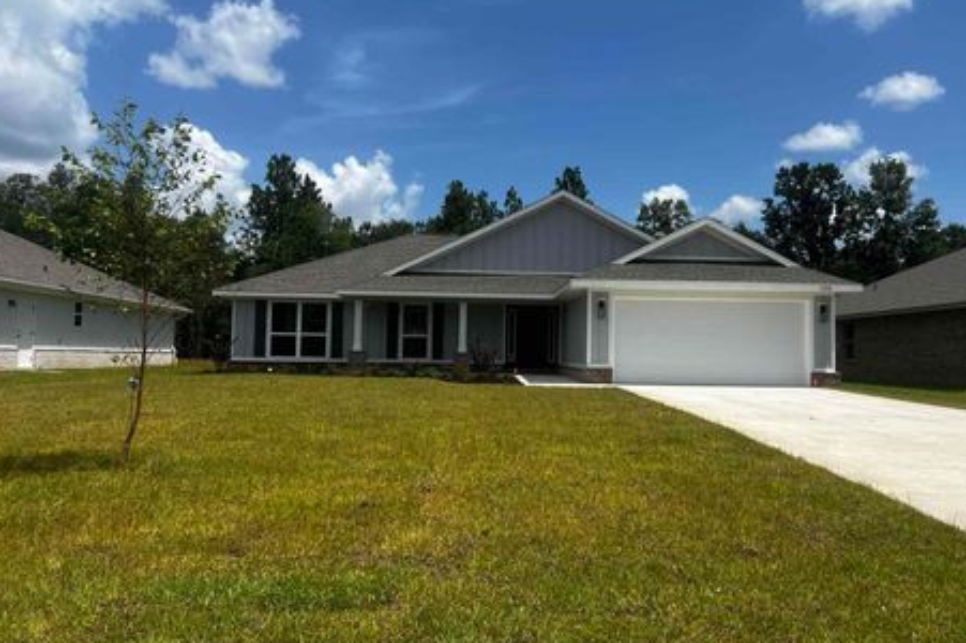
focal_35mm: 30
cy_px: 308
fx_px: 804
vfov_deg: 43.5
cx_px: 523
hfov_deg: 61.9
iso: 50
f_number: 1.5
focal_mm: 5.7
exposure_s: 1/5882
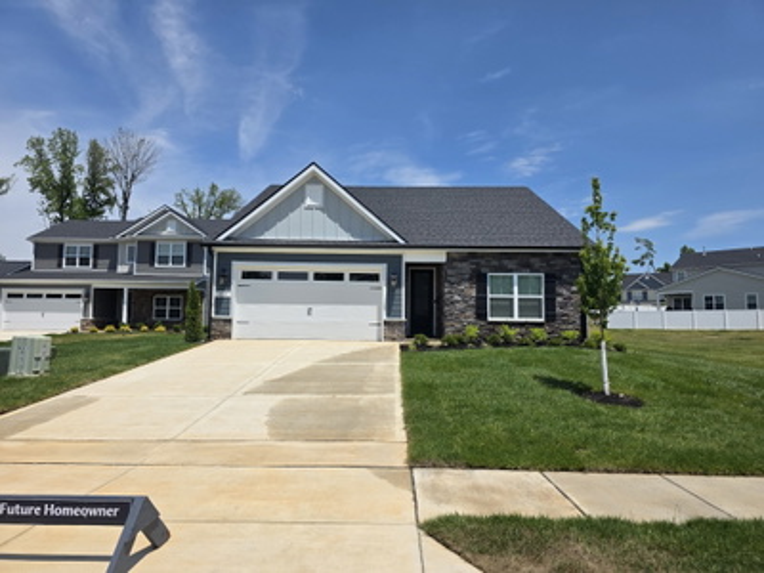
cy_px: 286
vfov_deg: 58.9
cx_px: 382
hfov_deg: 73.9
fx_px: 508
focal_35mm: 23
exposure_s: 1/7944
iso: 64
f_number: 1.7
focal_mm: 6.3
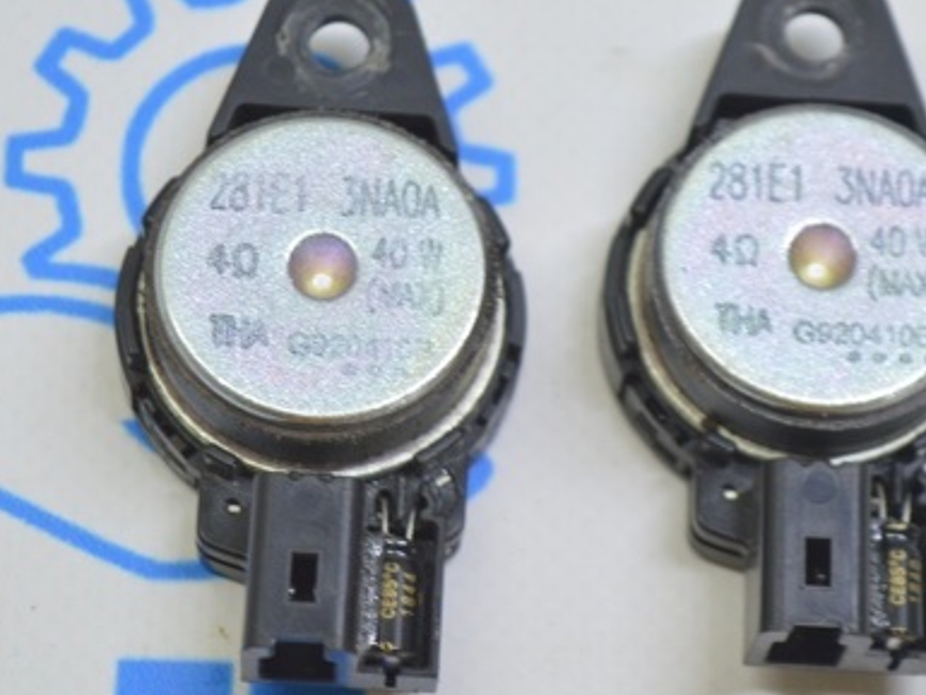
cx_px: 522
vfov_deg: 11.3
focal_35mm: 132
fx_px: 3527
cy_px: 348
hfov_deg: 15.0
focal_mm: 55
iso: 400
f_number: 5.6
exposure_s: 1/20
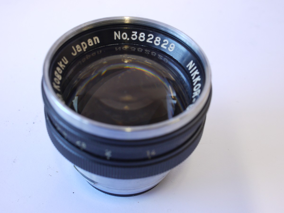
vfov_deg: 24.4
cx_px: 142
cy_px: 106
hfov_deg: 32.2
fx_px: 492
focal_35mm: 60
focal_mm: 30
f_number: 7.1
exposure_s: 1/20
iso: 400
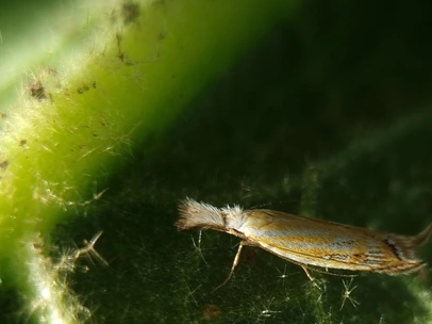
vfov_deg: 34.5
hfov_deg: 44.8
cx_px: 303
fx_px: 511
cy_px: 234
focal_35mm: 41
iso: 50
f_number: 1.8
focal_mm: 5.4
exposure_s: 1/714
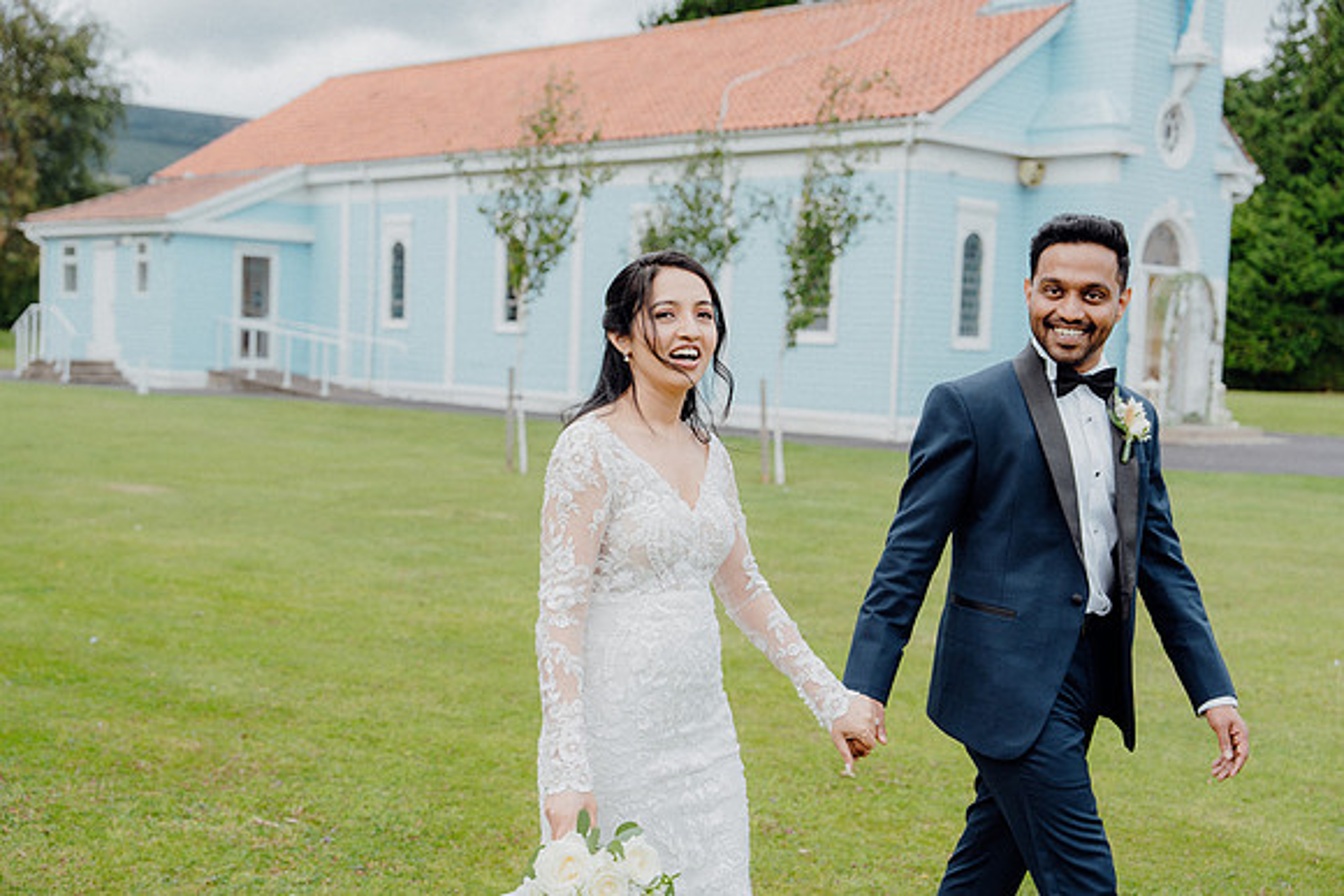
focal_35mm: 45
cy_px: 448
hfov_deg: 43.6
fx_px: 1680
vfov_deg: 29.9
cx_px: 672
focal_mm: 45
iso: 125
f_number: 3.5
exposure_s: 1/1250
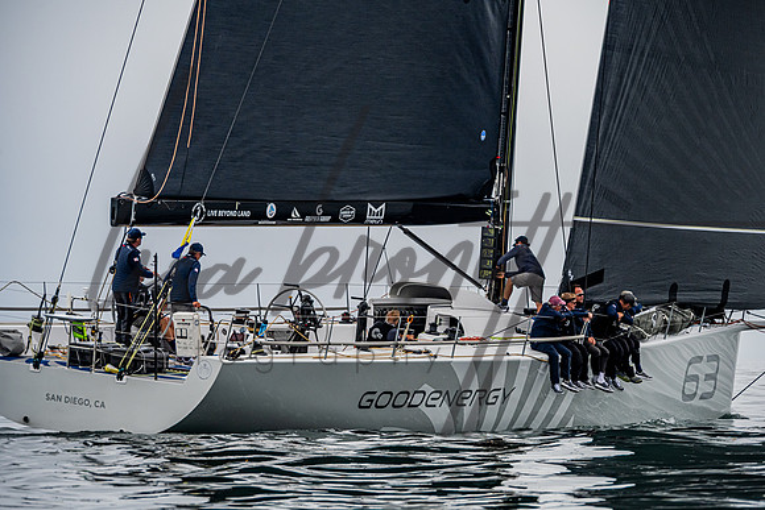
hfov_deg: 9.9
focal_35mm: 209
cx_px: 373
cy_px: 255
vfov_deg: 6.6
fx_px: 4436
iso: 800
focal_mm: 200
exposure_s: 1/2000
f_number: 8
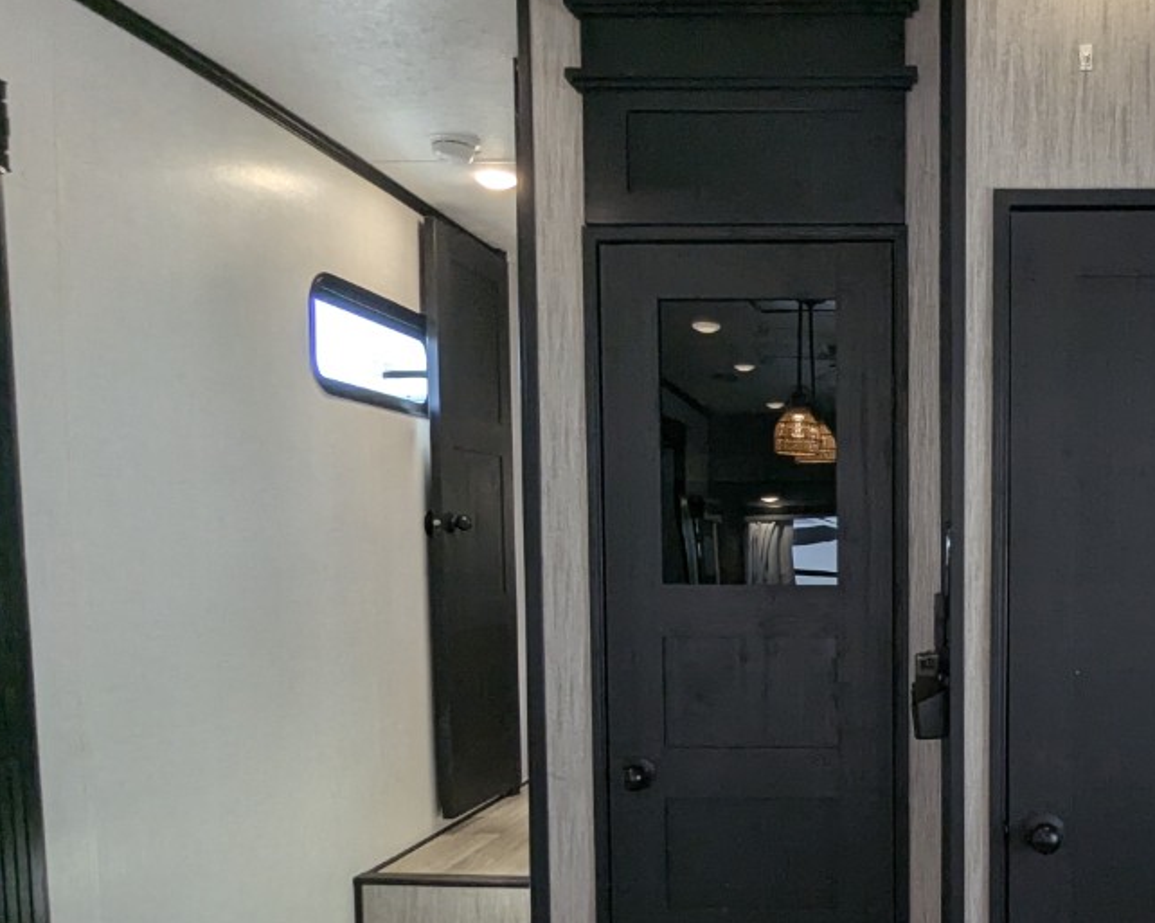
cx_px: 908
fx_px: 1162
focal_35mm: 34
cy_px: 619
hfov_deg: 50.0
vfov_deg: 42.7
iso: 162
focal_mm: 2.35
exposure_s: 1/100
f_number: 2.2
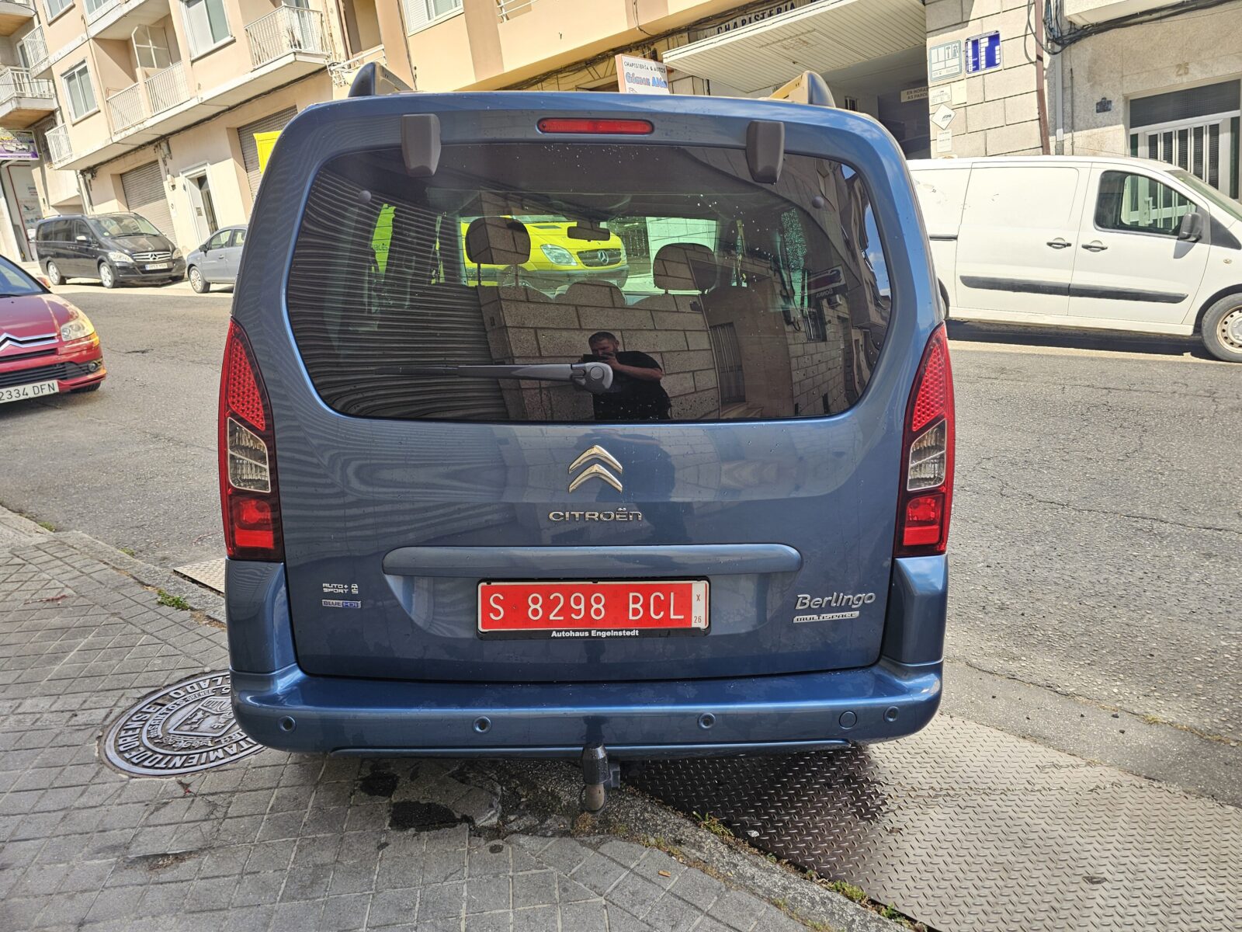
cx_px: 621
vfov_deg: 58.9
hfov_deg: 73.9
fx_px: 825
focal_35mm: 23
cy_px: 466
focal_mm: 6.3
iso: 12
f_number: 1.7
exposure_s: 1/100
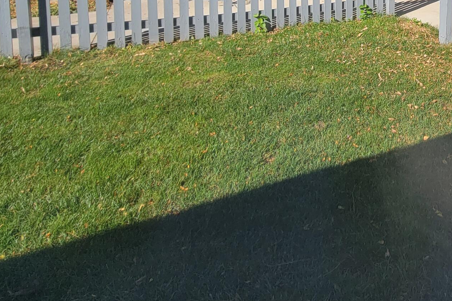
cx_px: 407
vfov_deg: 33.9
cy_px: -52
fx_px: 402
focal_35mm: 32
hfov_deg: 51.8
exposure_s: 1/1154
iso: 50
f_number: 2.2
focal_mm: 2.2
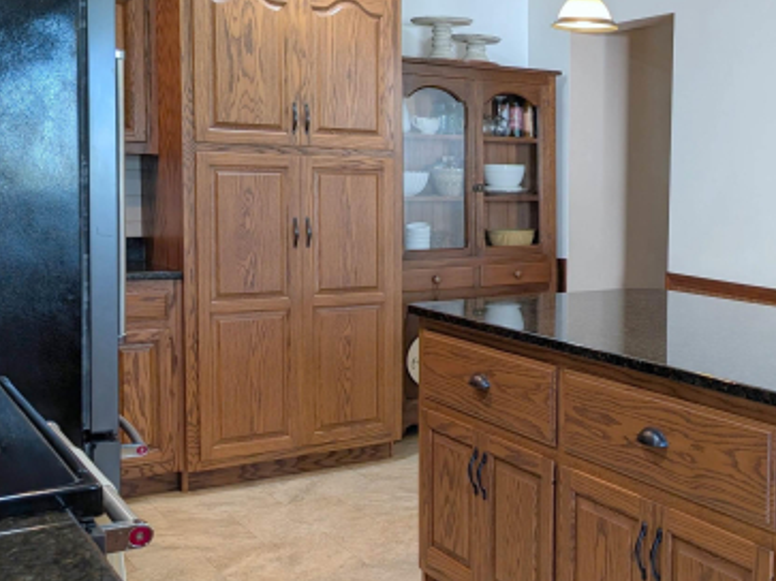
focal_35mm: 44
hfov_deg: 40.6
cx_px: 652
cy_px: 276
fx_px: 986
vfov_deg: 32.8
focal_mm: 6.9
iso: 41
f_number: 1.68
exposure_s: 1/30
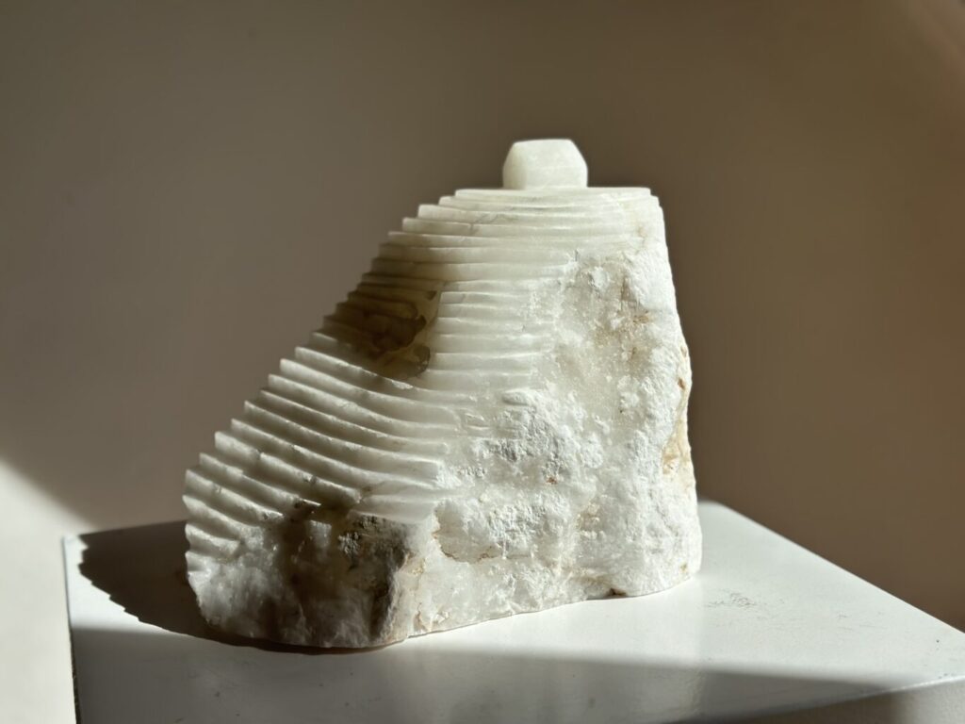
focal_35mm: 48
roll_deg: +1.8
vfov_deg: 30.3
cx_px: 482
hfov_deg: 39.7
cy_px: 362
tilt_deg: -10.6
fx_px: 1338
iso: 100
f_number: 1.78
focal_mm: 6.86
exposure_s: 1/10870
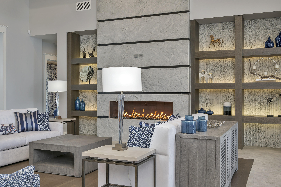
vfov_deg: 35.0
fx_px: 297
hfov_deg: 50.7
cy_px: 92
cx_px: 148
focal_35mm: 38
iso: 100
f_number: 8
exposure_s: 1/3
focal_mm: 35
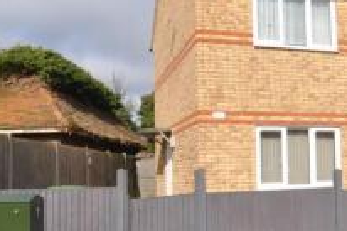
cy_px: 154
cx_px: 206
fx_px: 435
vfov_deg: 29.5
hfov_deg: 43.3
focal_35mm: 45
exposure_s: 1/400
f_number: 10
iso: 200
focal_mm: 13
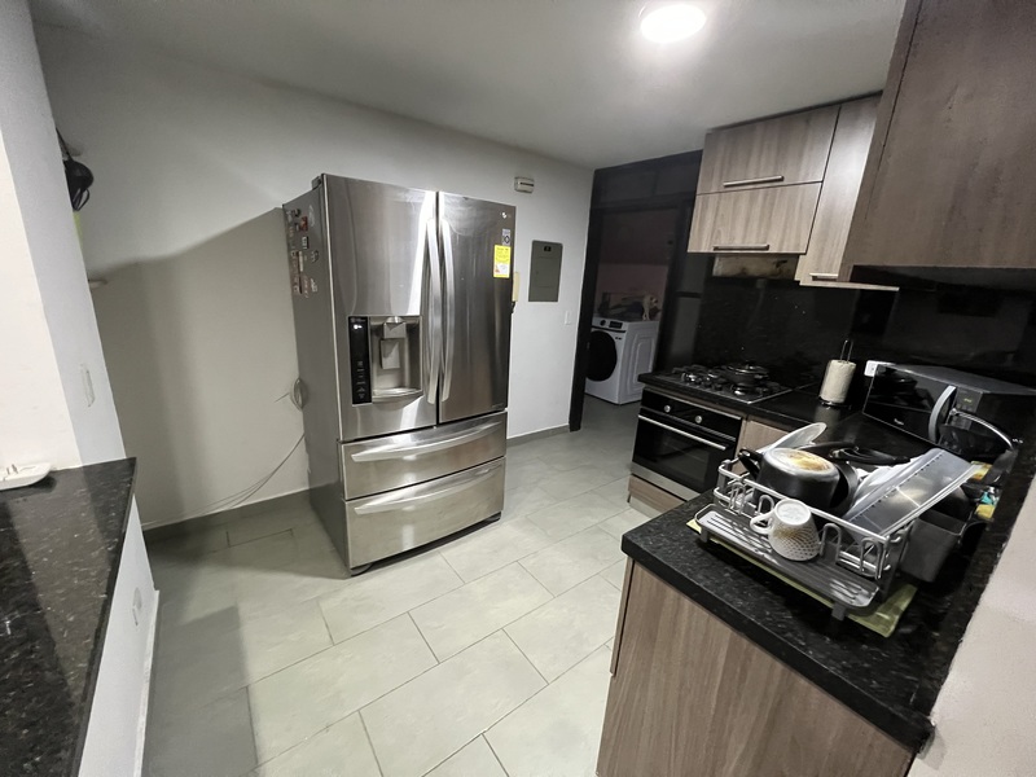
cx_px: 518
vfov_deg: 89.9
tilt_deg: -15.9
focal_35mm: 13
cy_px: 388
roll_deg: -4.4
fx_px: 389
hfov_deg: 106.2
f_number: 1.8
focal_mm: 1.57
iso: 800
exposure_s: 1/60
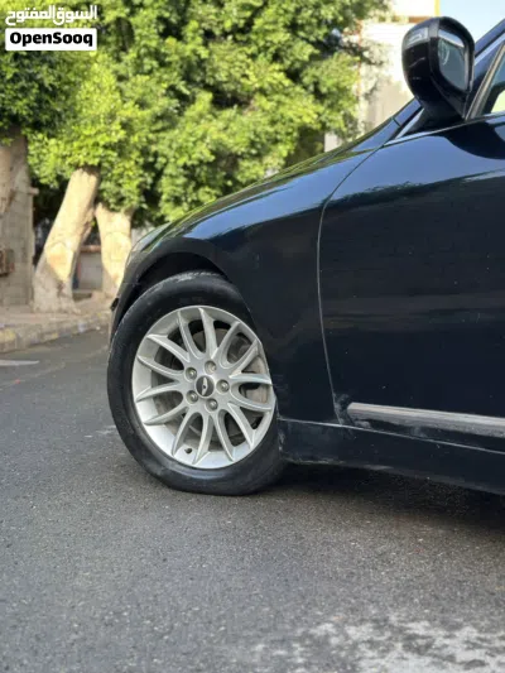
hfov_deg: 30.3
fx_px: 933
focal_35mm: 48
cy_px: 336
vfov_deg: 39.6
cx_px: 252
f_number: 1.78
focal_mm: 6.86
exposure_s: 1/568
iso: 80
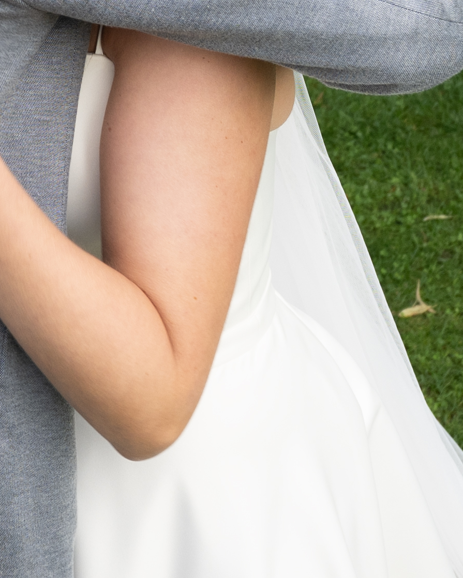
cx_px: 68
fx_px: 1661
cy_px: -114
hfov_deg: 15.7
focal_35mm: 97
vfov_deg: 18.7
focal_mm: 14
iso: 160
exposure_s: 1/125
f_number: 3.5
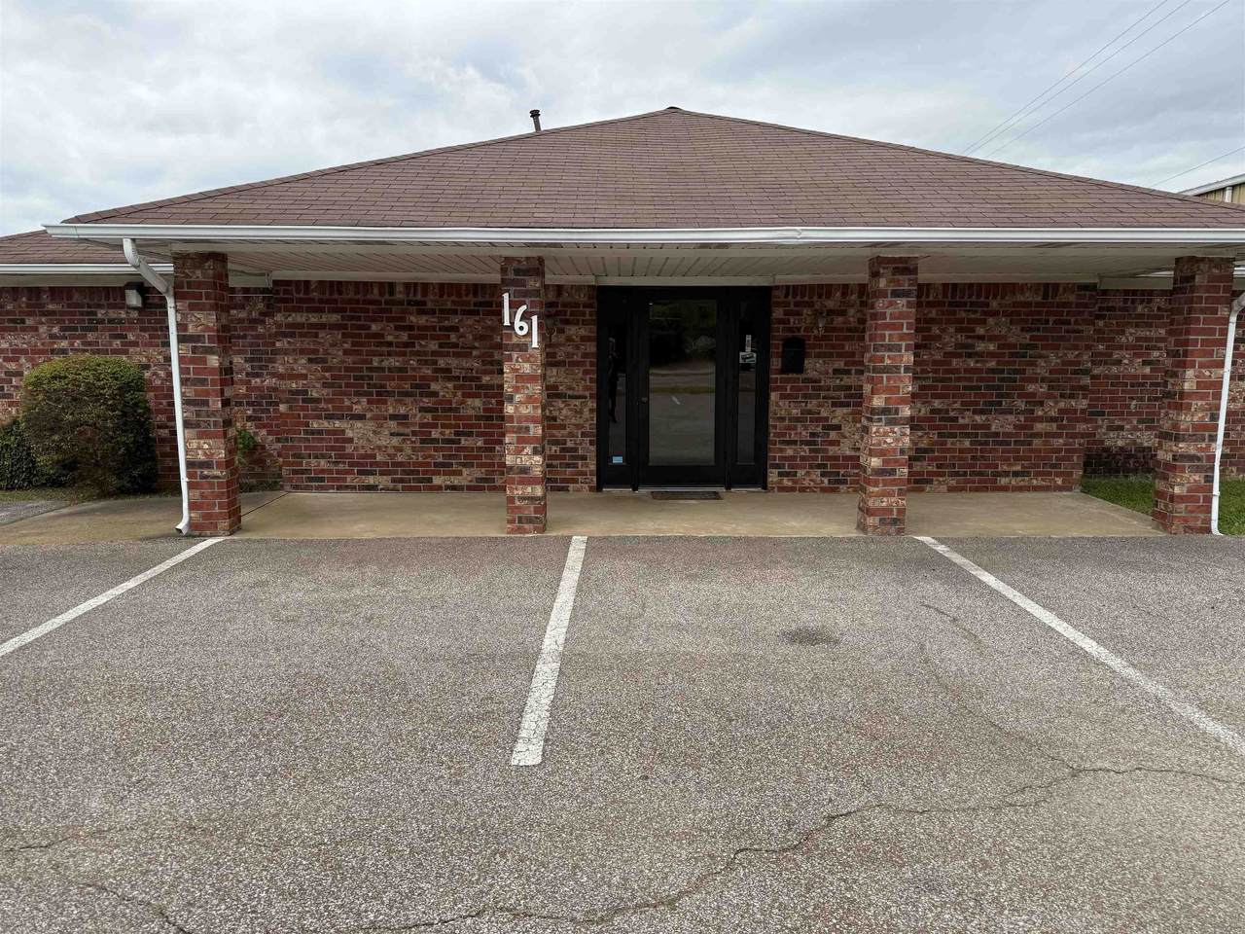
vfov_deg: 56.8
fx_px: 863
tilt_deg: -8.6
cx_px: 622
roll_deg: +0.0
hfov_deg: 71.6
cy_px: 467
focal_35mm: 24
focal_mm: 6.76
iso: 80
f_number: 1.78
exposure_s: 1/2611
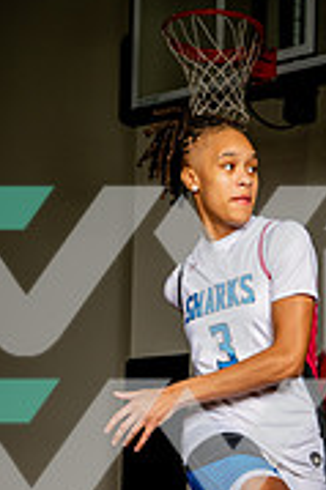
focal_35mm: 88
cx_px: 299
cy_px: 465
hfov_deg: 15.3
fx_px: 1198
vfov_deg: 22.4
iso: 250
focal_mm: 35
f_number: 8
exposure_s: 1/500
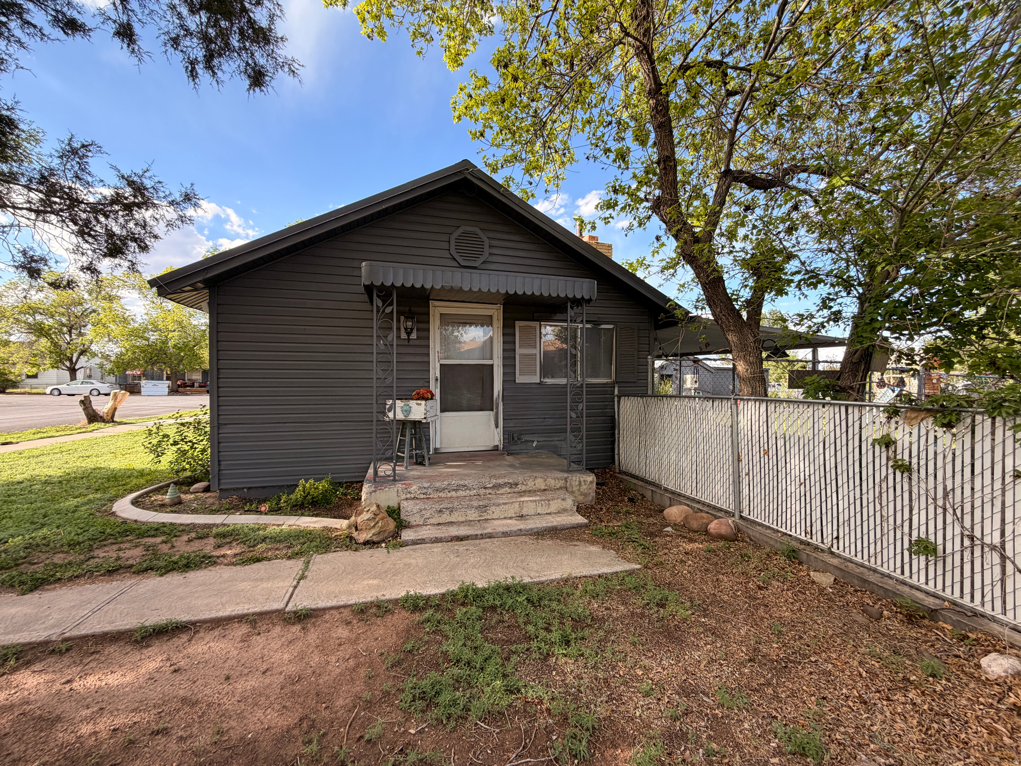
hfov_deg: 102.1
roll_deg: +0.0
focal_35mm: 14
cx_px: 510
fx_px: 413
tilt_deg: -0.8
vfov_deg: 85.7
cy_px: 383
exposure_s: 1/372
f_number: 2.2
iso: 50
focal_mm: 2.22
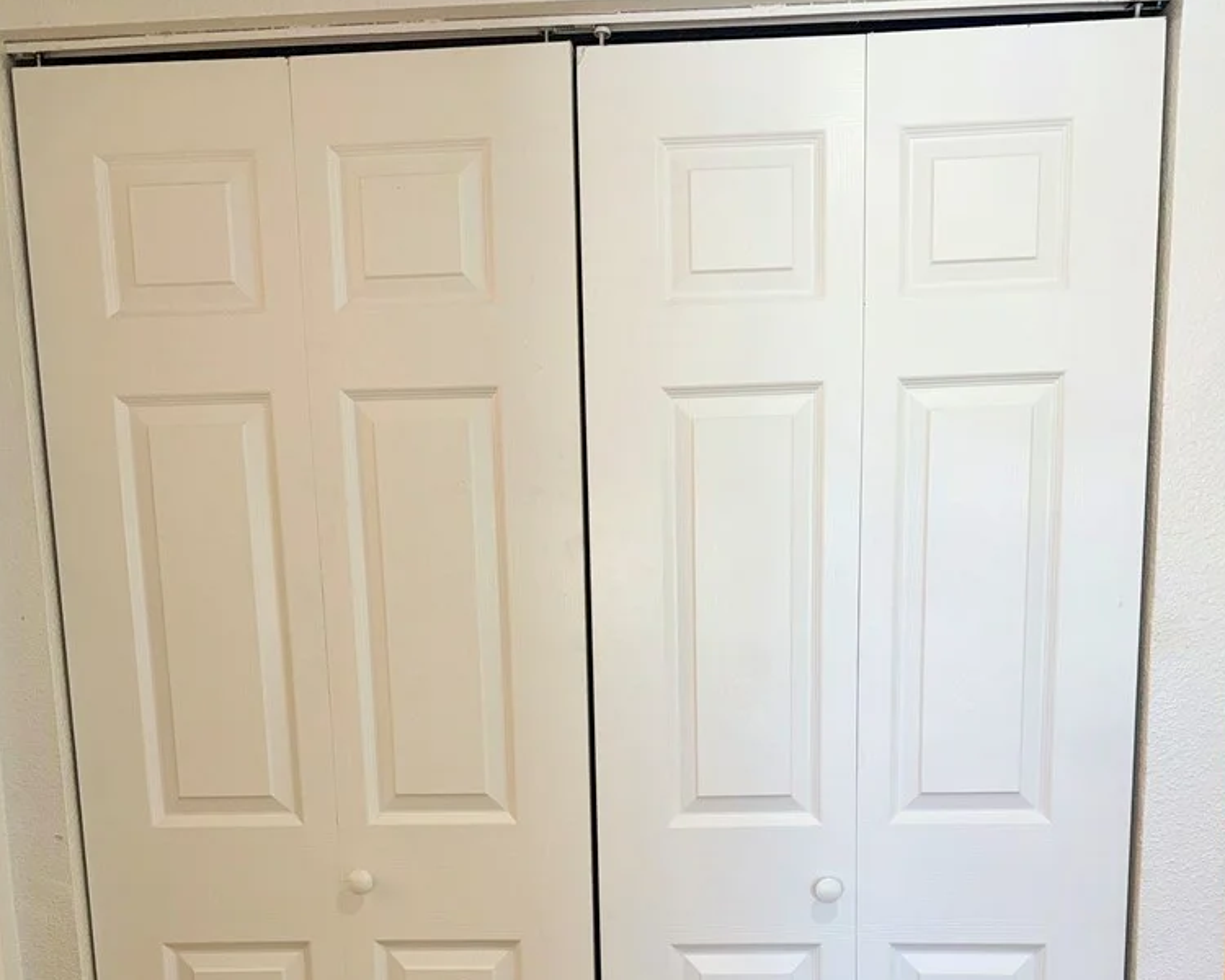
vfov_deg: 43.9
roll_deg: +1.2
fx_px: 1160
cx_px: 614
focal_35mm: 32
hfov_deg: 55.7
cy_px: 766
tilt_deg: -8.1
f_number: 1.78
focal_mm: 6.76
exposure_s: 1/152
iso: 50
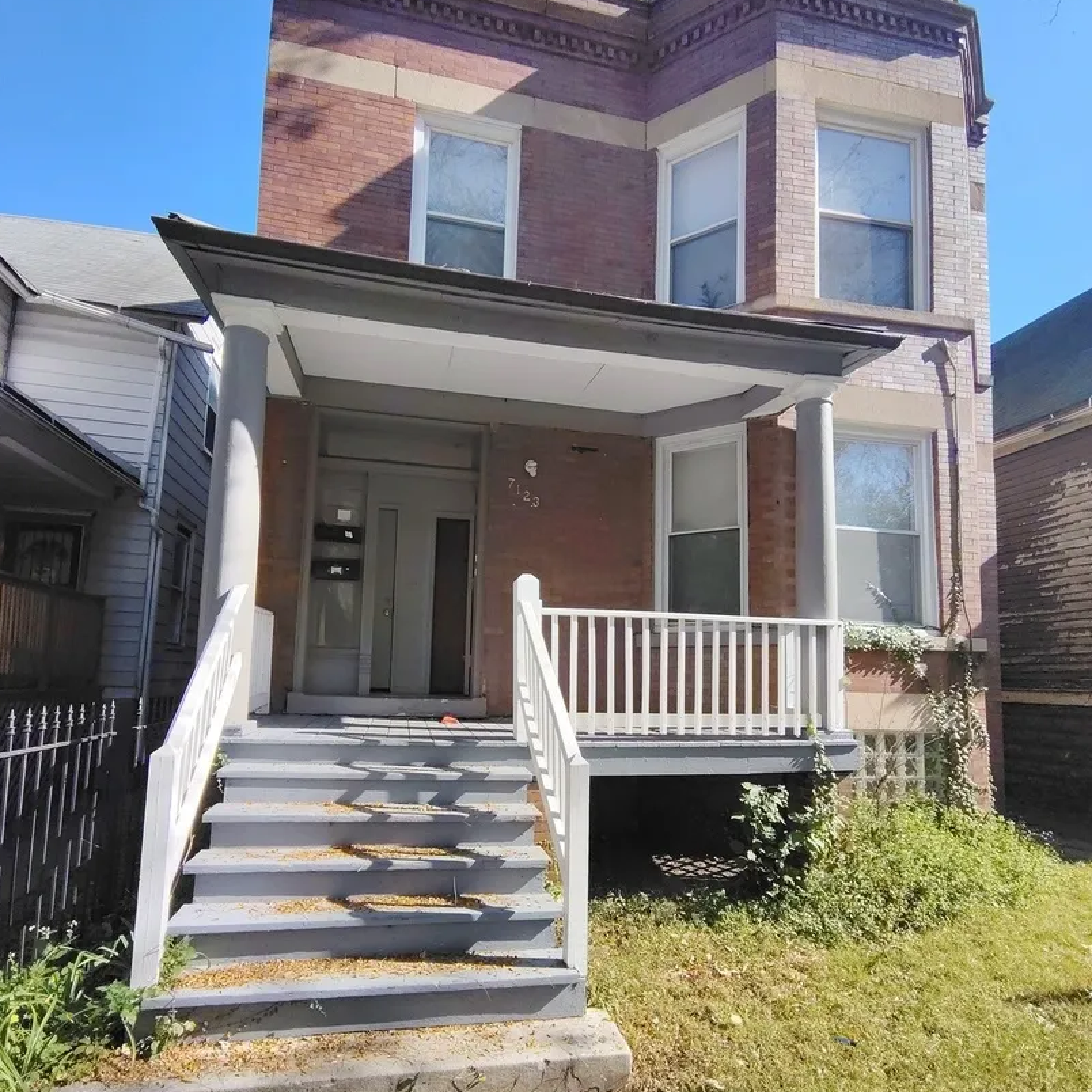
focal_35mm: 19
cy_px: 615
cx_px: 546
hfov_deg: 77.7
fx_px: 678
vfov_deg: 77.3
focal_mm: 2.13
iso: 100
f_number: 2.2
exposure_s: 1/1360
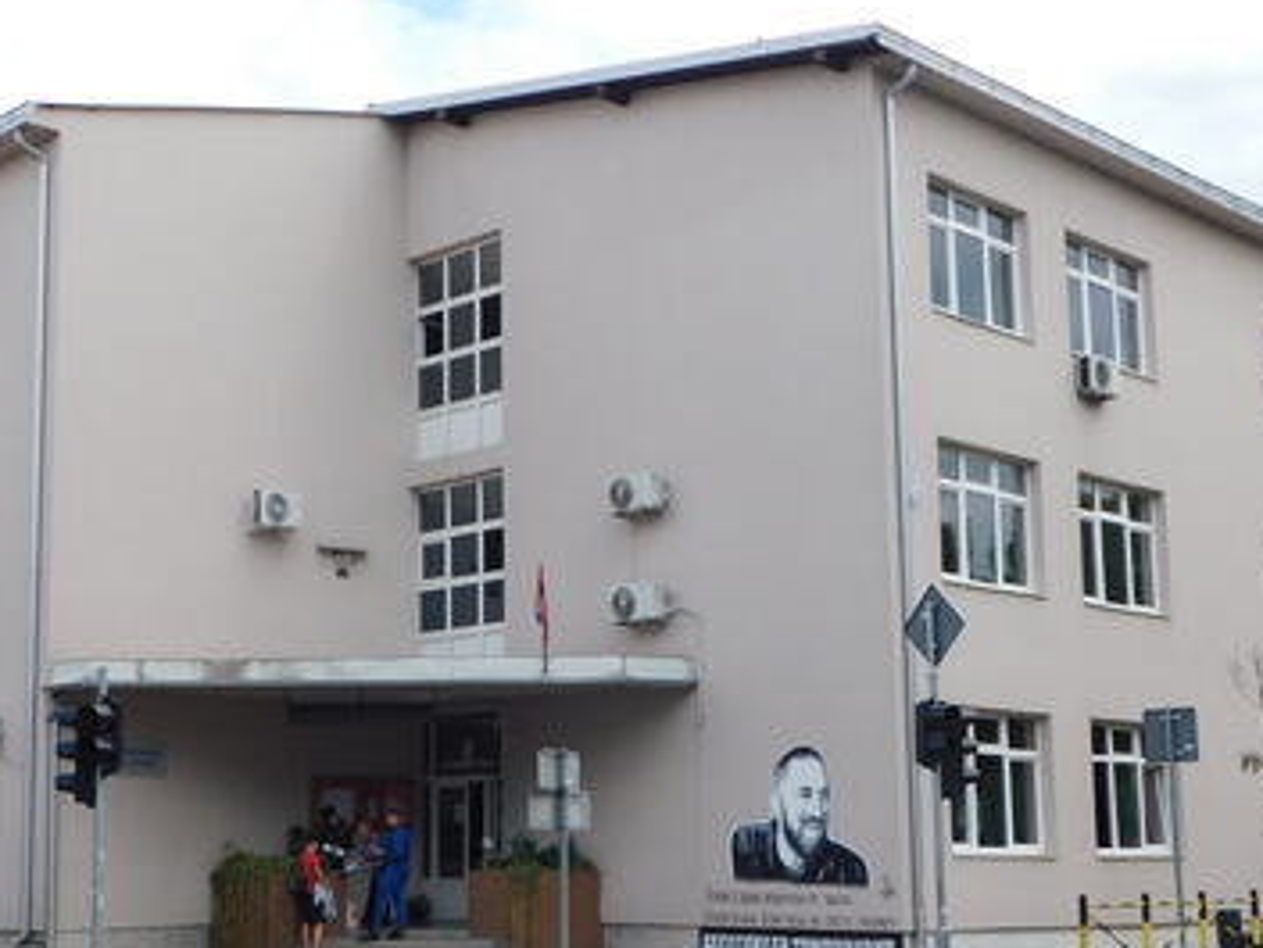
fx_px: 1934
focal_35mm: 53
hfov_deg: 35.9
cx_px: 462
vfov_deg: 27.5
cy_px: 549
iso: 125
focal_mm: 7.1
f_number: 3.6
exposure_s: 1/500
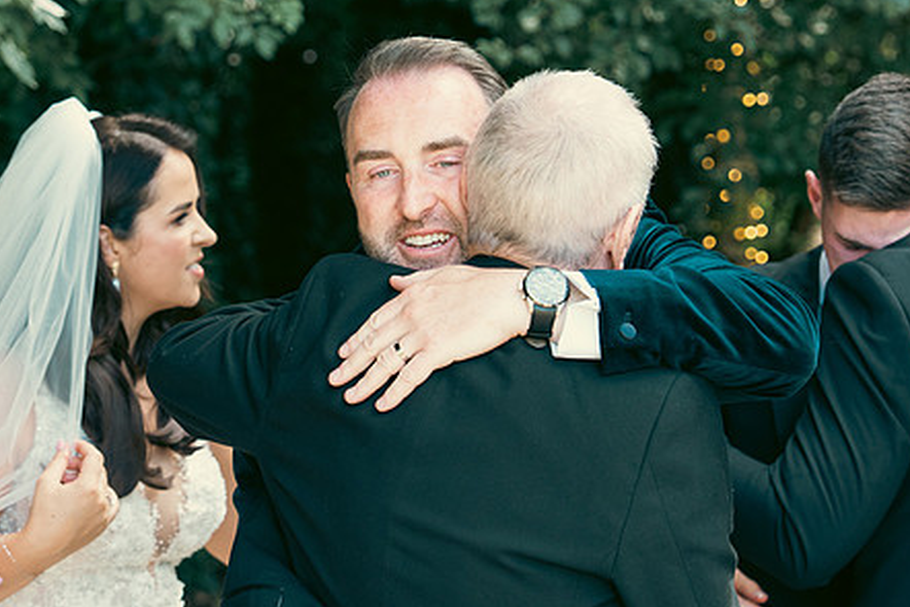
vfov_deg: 11.6
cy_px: 301
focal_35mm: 118
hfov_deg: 17.3
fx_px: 2984
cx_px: 383
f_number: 3.5
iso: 500
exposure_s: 1/200
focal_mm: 60
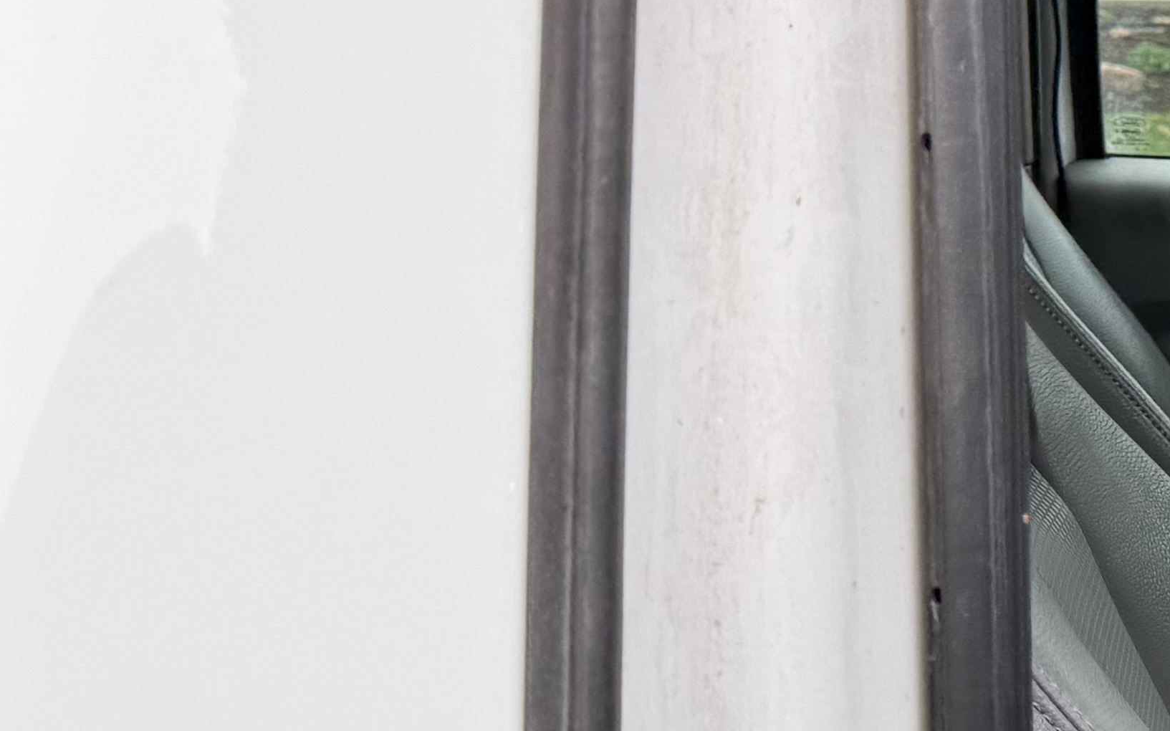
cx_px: 2017
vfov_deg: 14.6
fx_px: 2837
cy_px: 500
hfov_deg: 18.8
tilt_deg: -9.5
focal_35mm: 89
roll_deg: -2.2
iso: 100
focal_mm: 6.76
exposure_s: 1/287
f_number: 1.78
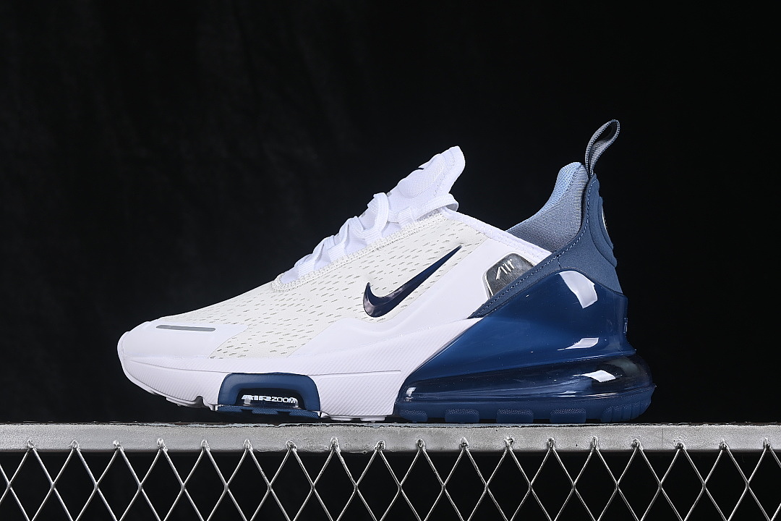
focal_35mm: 75
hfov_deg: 27.0
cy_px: 260
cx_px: 390
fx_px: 1627
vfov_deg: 18.2
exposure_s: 1/80
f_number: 8
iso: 160
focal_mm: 50
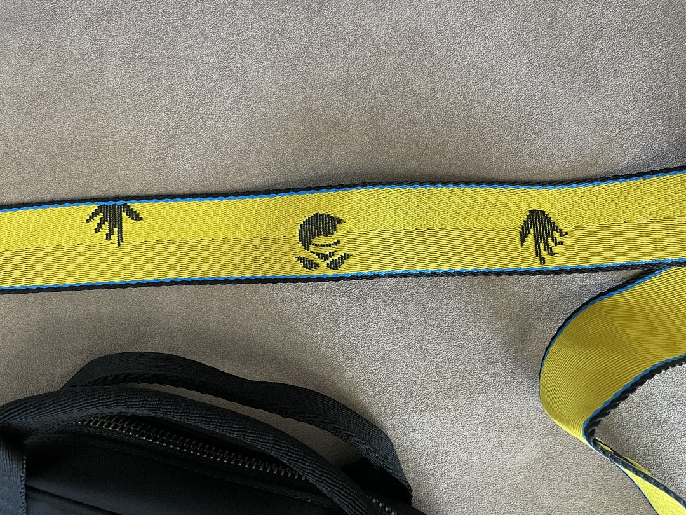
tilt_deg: -86.8
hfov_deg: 67.3
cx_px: 343
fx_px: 515
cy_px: 258
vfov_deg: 53.1
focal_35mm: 26
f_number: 1.6
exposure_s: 1/50
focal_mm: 4.2
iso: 500
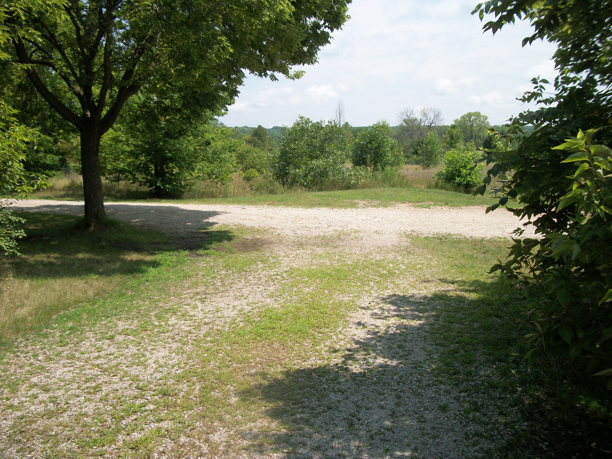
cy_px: 230
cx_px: 306
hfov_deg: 56.8
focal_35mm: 32
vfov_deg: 44.2
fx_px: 566
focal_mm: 5.7
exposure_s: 1/160
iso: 80
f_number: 8.8
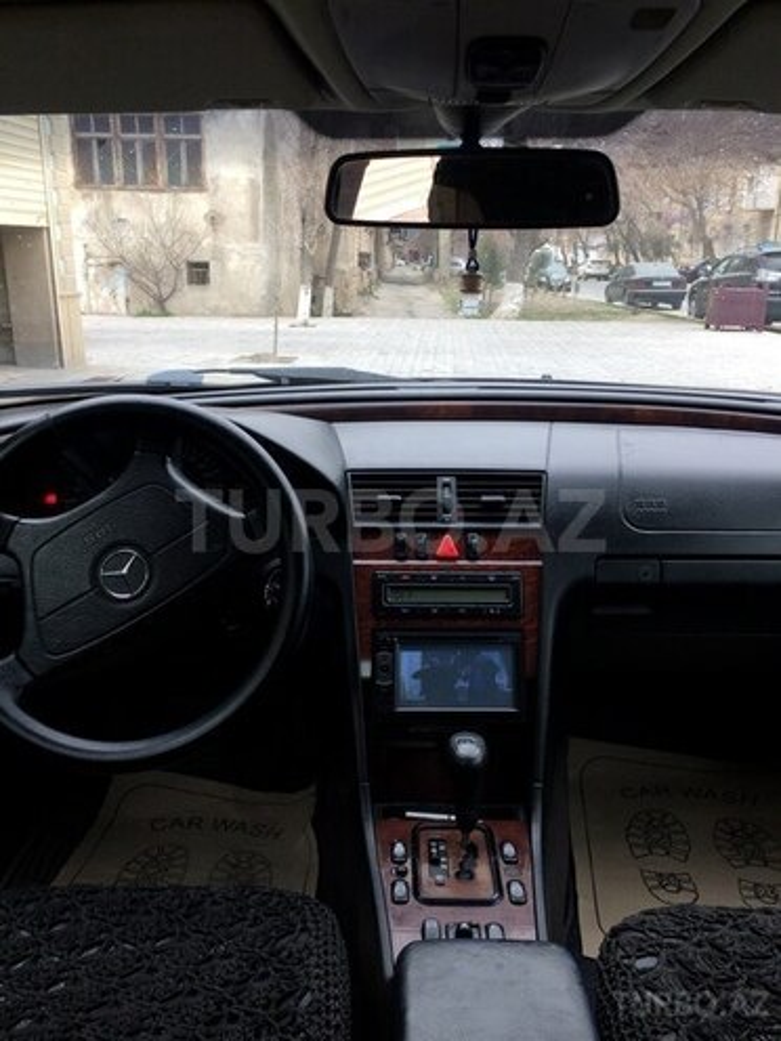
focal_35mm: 29
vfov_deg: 61.7
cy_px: 520
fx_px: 872
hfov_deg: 48.2
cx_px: 390
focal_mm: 4.15
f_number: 2.2
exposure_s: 1/100
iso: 64
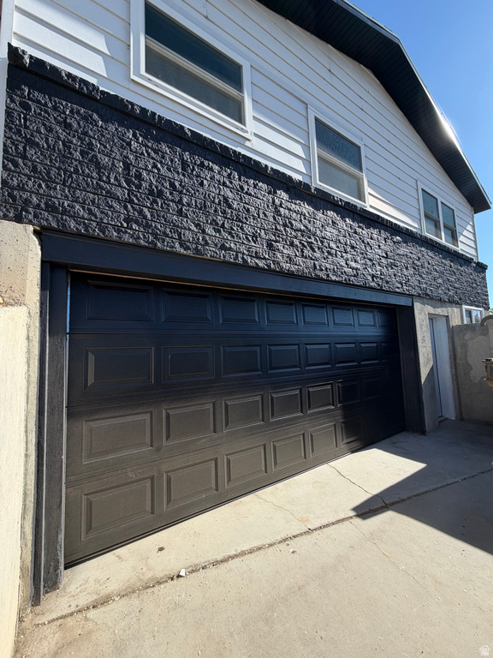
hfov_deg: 85.7
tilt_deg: +5.3
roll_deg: +1.4
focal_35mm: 14
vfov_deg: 102.1
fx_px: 266
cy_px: 329
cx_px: 246
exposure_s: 1/770
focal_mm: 2.22
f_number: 2.2
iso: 32
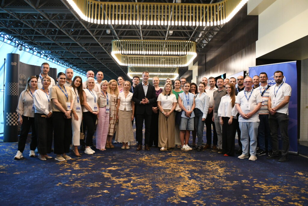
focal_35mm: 30
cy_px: 103
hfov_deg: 61.9
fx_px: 257
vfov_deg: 43.6
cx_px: 154
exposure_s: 1/320
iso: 4000
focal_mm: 20
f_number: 4
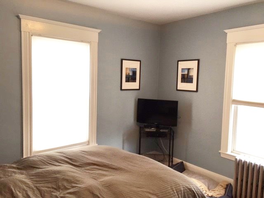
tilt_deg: -4.9
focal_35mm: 29
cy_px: 99
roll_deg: -2.7
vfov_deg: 48.2
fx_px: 221
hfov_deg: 61.7
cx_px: 132
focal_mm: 4.15
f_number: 2.2
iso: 32
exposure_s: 1/60
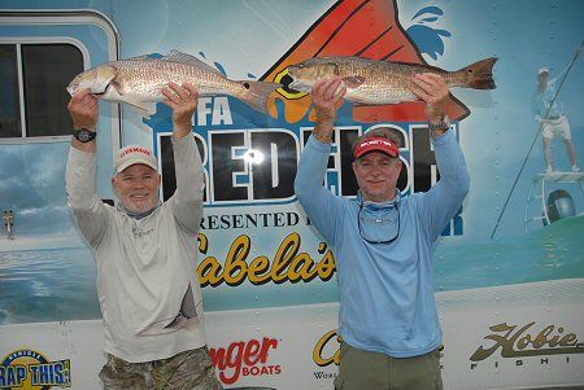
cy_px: 195
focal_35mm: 27
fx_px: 438
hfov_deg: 67.3
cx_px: 292
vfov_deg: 48.0
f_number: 5
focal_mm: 18
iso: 100
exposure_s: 1/250
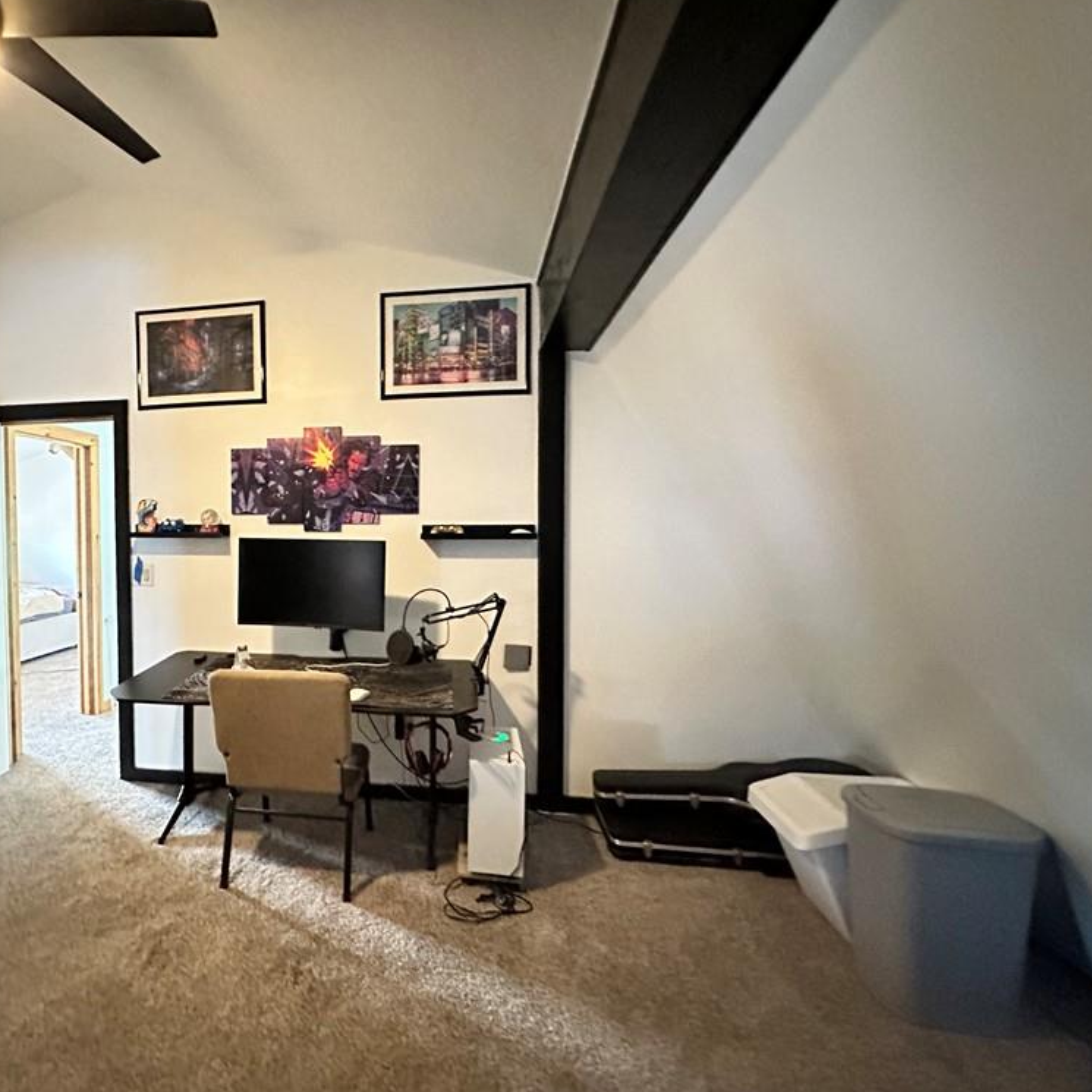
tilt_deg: -2.0
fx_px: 607
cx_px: 361
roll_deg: -0.9
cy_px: 544
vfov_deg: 84.0
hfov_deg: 81.0
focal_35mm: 17
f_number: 2.2
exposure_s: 1/20
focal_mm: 2.22
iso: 2000
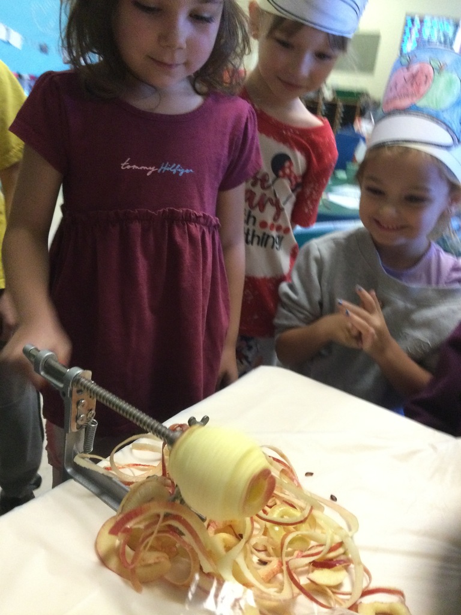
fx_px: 550
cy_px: 308
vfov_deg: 58.4
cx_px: 230
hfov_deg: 45.4
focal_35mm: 31
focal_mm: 3.3
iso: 200
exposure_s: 1/24
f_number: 2.4
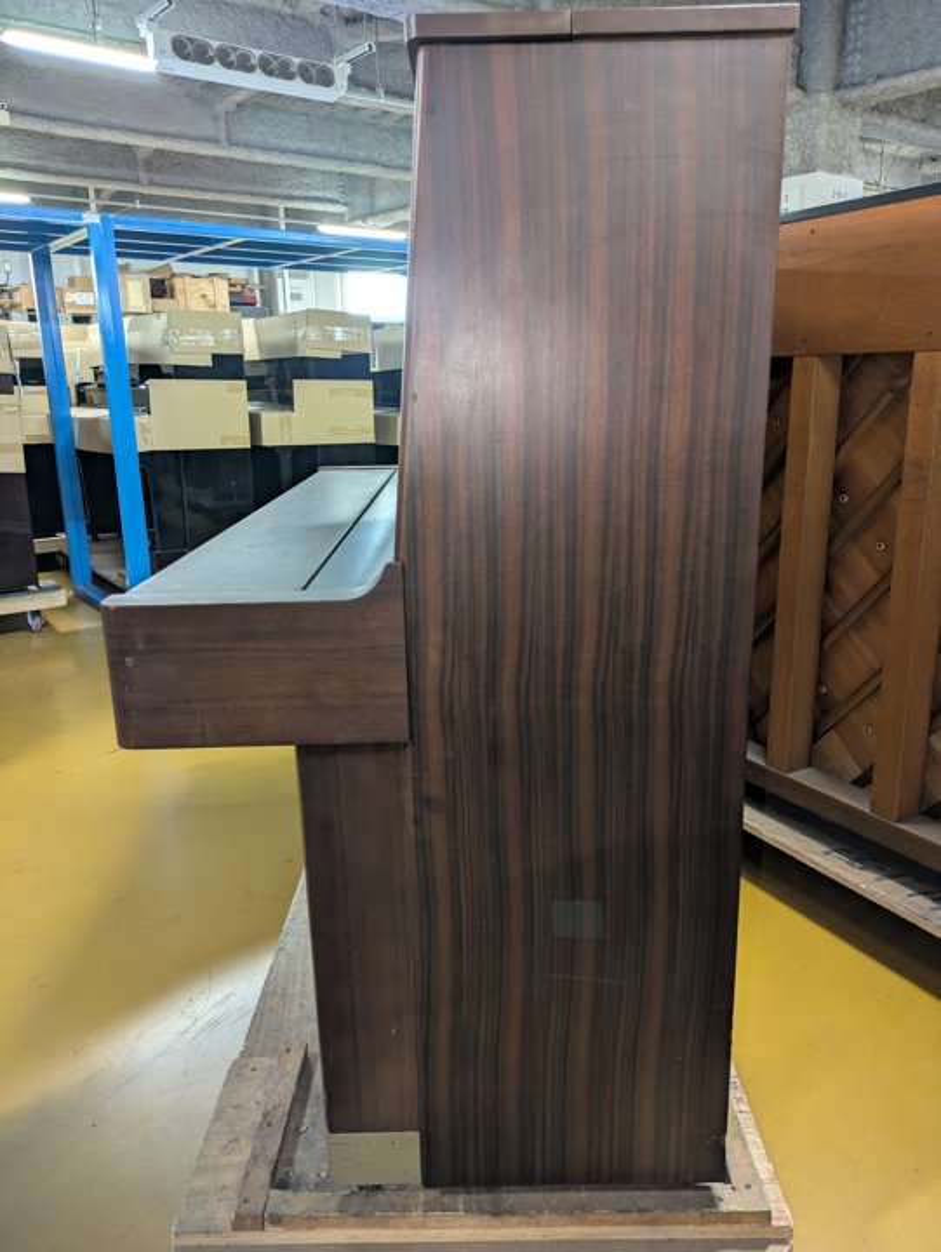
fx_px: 905
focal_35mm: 25
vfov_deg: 69.4
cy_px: 626
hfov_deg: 54.9
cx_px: 470
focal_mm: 5.43
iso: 264
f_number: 1.89
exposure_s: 1/33.3
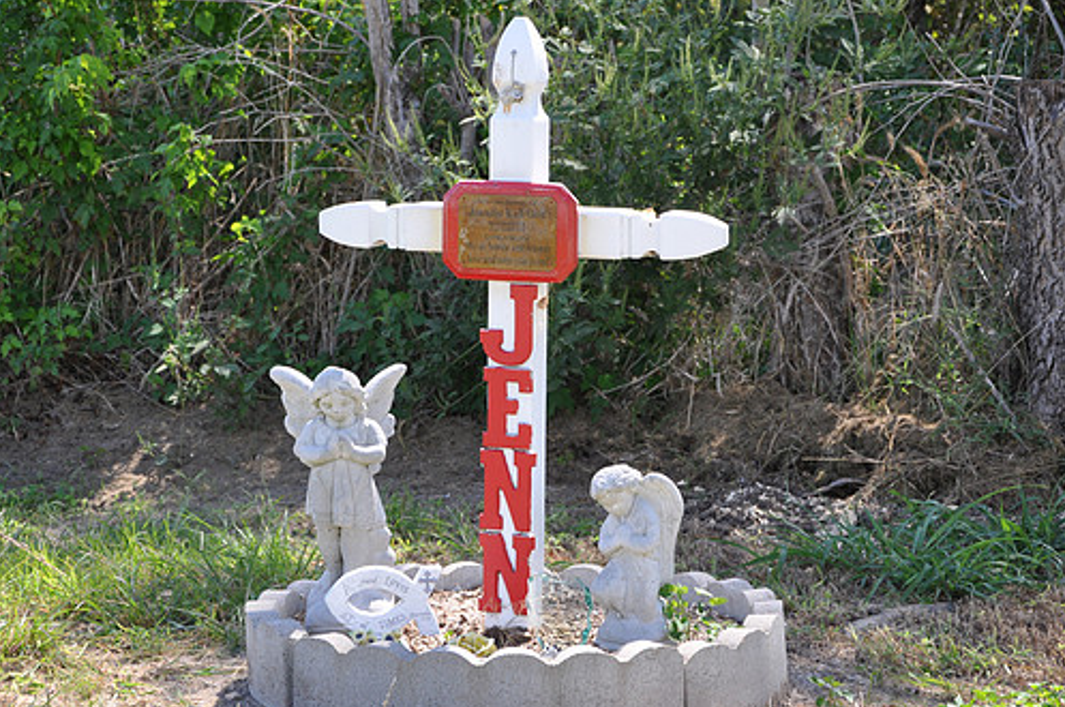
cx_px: 527
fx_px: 2689
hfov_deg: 22.4
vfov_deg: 15.0
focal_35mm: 91
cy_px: 342
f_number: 5.6
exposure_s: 1/125
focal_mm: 52
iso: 360
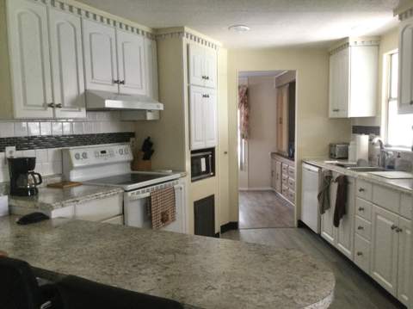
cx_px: 206
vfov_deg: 45.4
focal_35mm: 31
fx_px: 369
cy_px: 154
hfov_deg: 58.4
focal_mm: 3.3
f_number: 2.4
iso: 100
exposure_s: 1/30
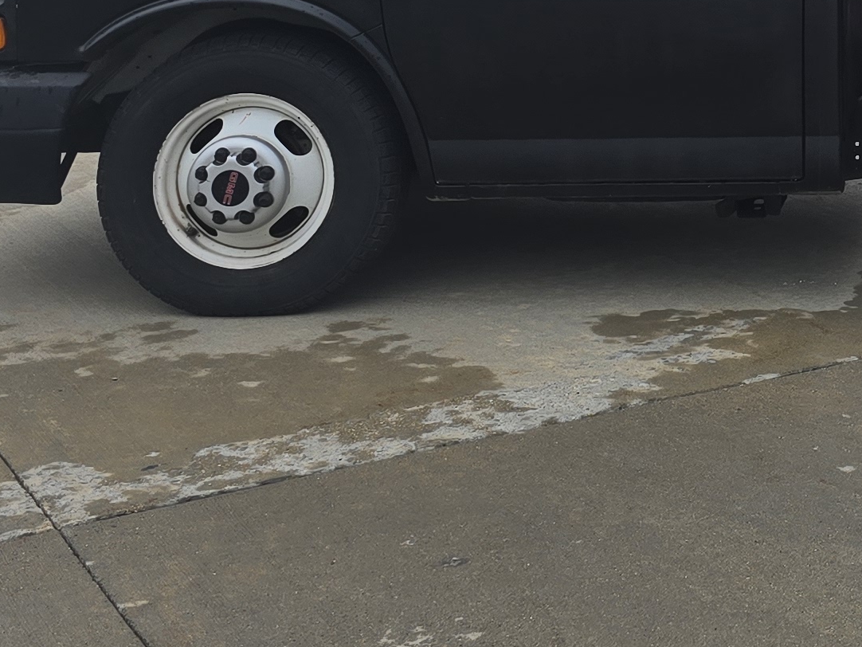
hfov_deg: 21.0
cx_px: 1116
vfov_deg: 16.3
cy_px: -218
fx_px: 2117
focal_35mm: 85
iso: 16
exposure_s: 1/480
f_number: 1.7
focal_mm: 6.3
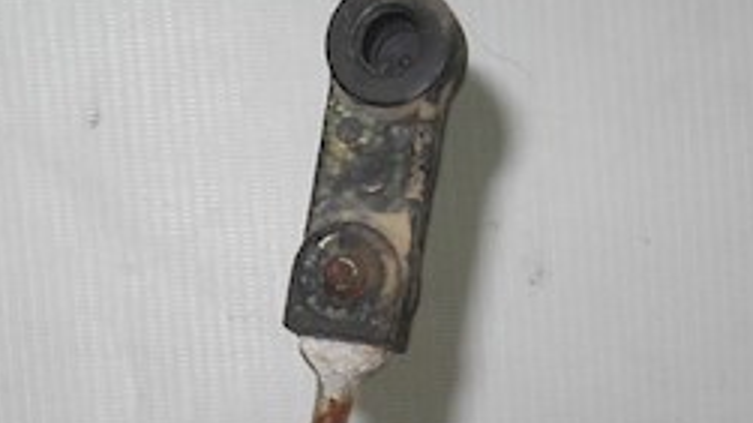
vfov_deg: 10.3
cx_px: 267
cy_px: 633
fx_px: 2275
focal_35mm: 114
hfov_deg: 18.7
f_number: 5.5
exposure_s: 1/30
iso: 80
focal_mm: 6.72
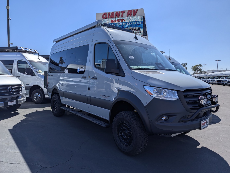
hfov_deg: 71.5
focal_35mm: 24
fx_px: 160
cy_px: 86
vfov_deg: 56.9
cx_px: 115
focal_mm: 6.81
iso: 50
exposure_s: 1/3774
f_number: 1.85
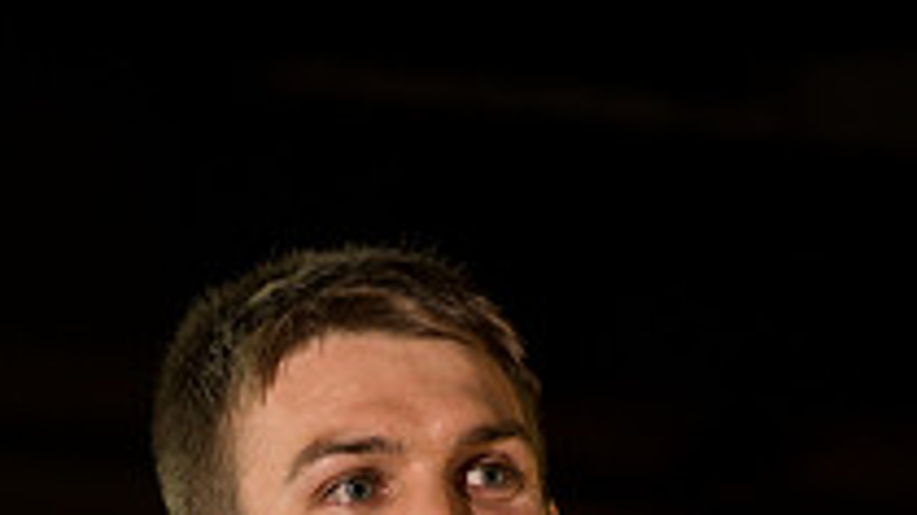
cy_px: 930
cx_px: 397
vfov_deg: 2.8
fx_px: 10623
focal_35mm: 437
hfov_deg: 4.9
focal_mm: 195
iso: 1250
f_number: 4
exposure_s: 1/200
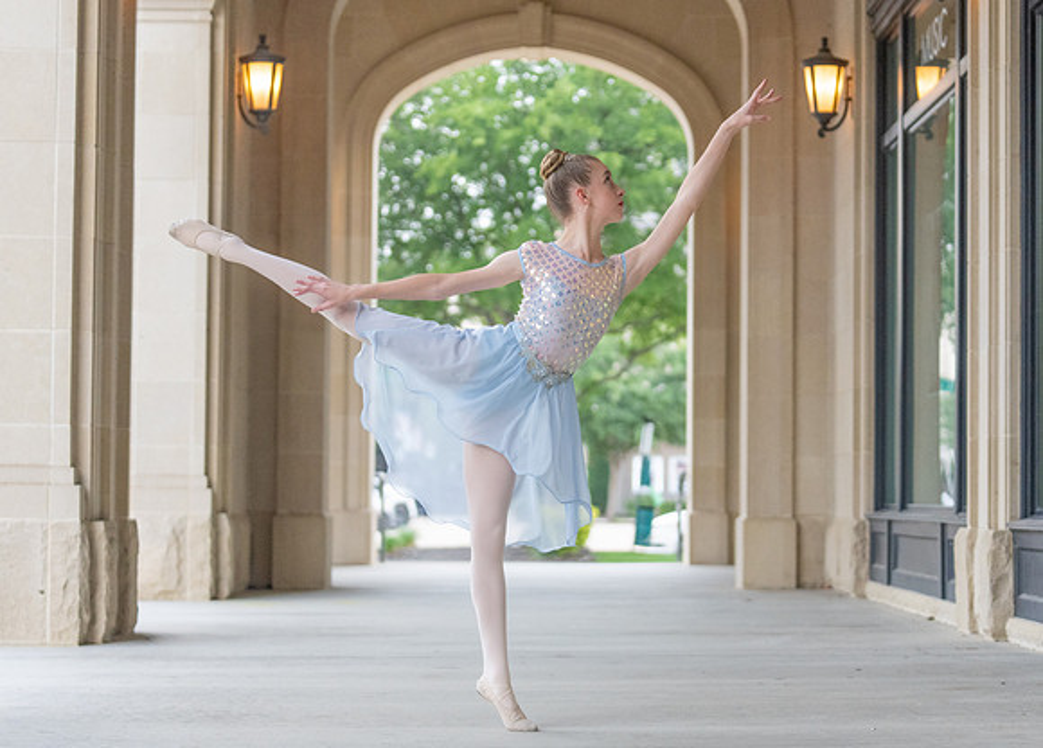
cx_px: 523
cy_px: 400
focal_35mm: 83
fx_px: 2448
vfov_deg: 17.4
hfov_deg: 24.1
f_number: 2.8
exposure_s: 1/1000
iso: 2500
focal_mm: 70
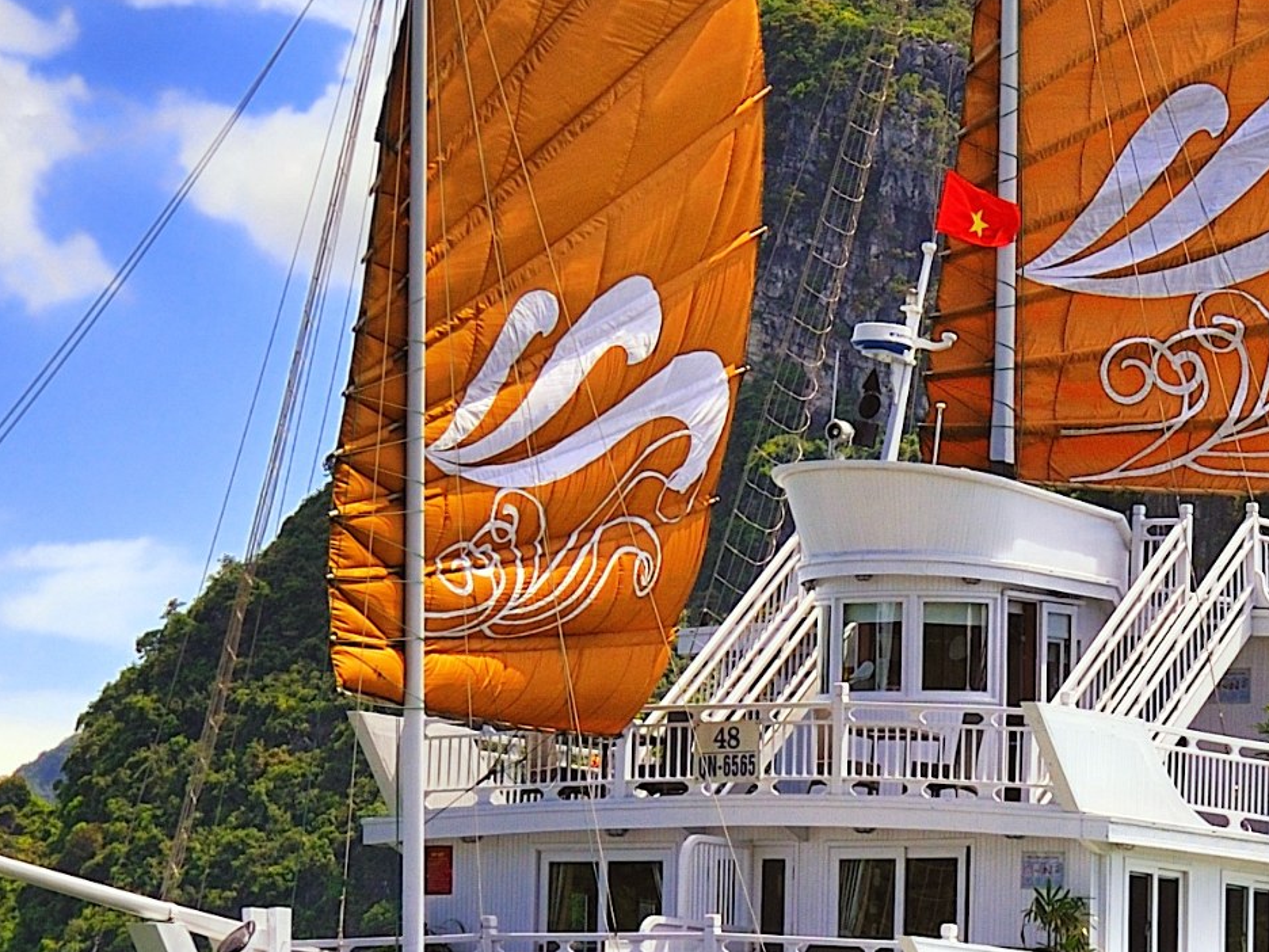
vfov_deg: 6.3
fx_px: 8688
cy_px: 282
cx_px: 1348
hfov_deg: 8.3
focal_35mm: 237
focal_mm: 44
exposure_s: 1/1000
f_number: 4
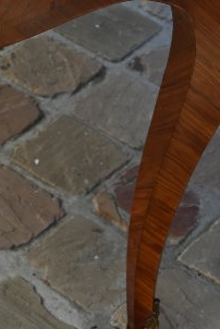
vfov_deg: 15.3
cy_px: 146
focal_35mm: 134
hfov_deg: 9.9
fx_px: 1225
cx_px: -118
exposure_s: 1/100
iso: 100
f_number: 5
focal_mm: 22.5
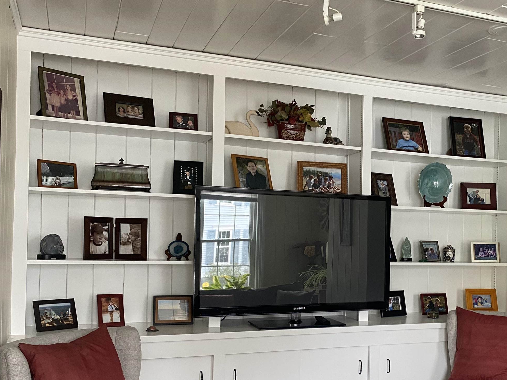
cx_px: 373
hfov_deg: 44.4
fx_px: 601
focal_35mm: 41
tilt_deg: +0.0
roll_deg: -1.2
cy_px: 249
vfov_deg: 34.8
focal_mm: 4.25
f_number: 1.8
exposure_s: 1/60
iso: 200
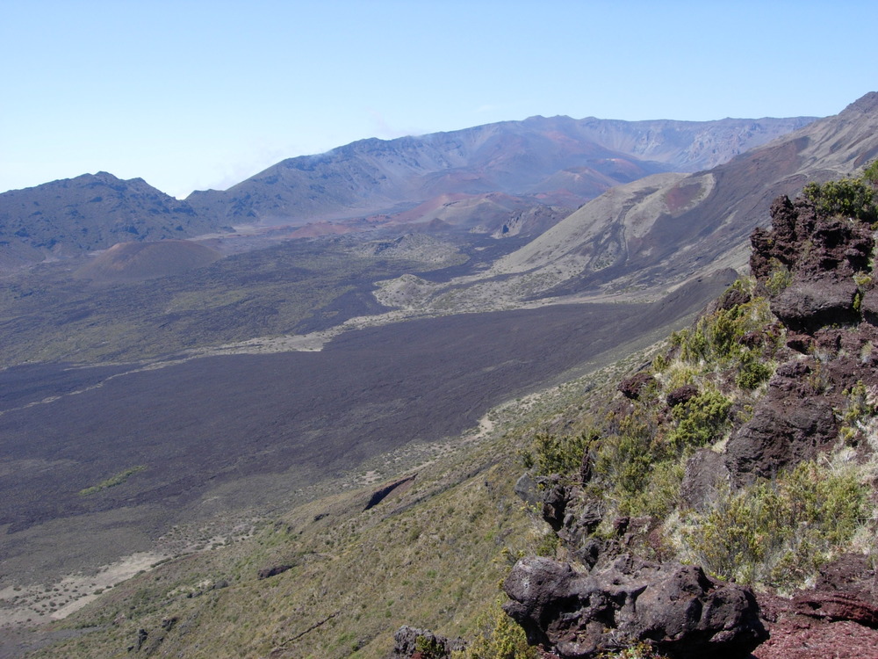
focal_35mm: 38
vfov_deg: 37.7
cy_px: 330
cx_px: 439
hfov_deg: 49.0
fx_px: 964
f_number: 4.8
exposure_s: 1/418
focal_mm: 7.8
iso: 64
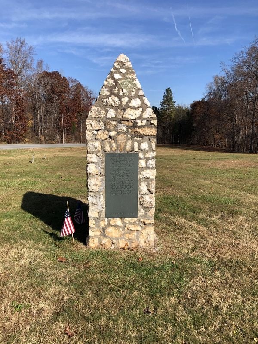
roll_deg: -1.3
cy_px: 172
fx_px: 278
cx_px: 129
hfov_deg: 49.7
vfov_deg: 63.4
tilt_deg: -7.1
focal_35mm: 28
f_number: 1.8
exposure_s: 1/2000
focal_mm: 4
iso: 20
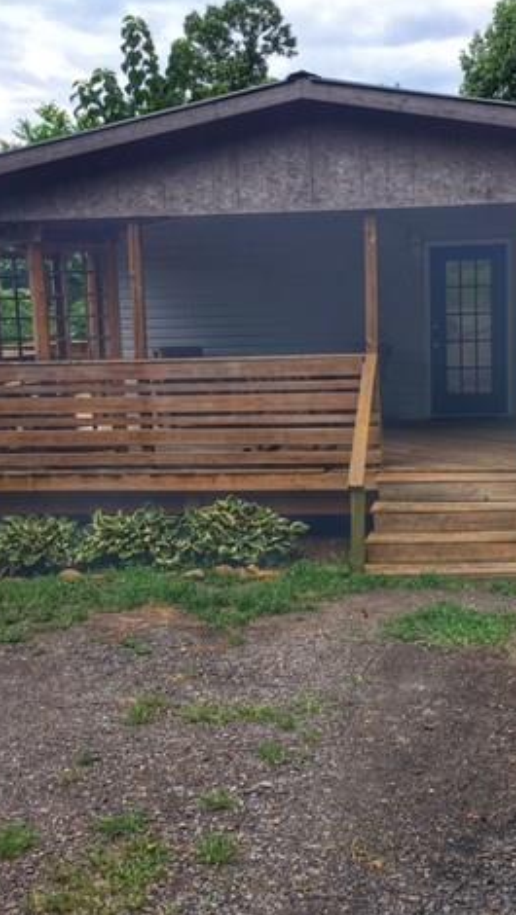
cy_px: 458
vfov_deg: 47.3
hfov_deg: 27.6
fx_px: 1044
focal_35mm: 43
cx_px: 352
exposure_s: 1/120
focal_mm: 4.15
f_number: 2.2
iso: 25
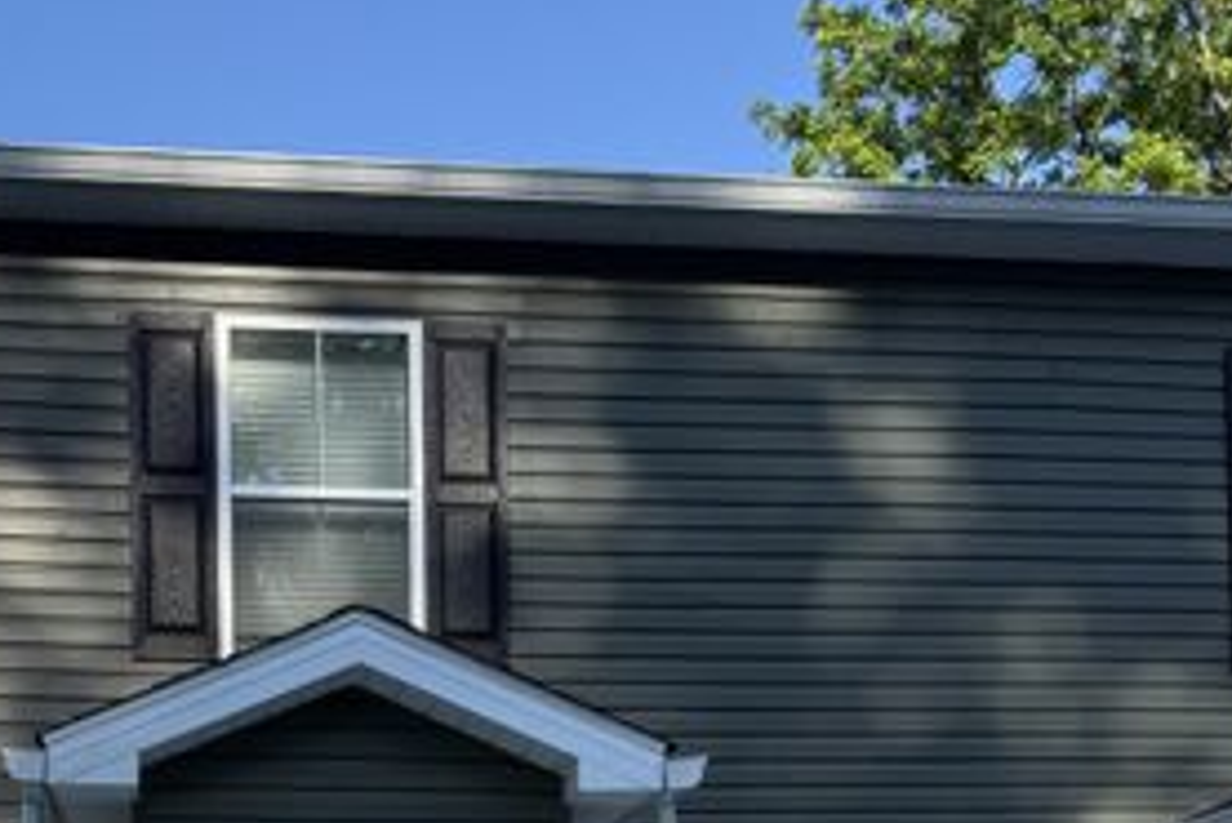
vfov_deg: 20.3
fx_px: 2054
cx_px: 409
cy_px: 1123
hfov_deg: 33.1
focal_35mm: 60
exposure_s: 1/2169
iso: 100
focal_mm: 6.76
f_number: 1.78
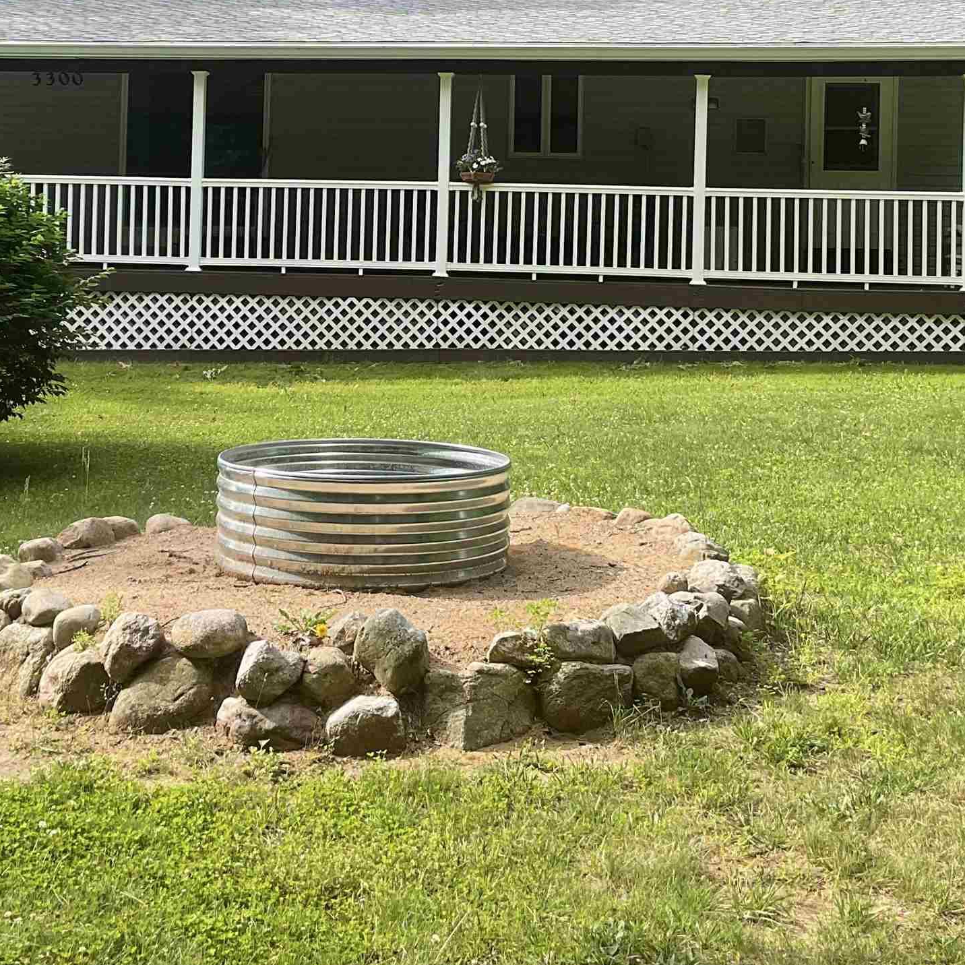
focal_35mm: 55
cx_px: 429
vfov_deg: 30.4
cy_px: 210
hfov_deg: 31.1
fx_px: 1735
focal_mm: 3
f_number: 1.8
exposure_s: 1/435
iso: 16
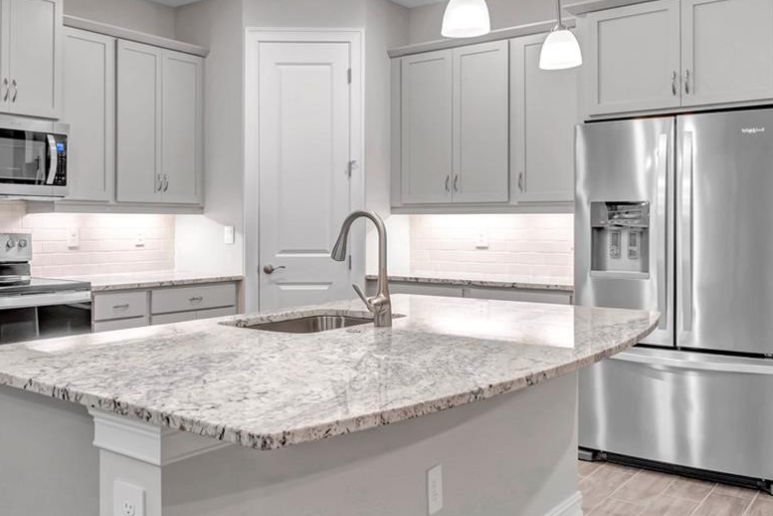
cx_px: 145
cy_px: 223
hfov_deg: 50.8
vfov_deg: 37.8
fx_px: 751
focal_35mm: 35
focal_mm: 11
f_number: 8
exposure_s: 1/10
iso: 160
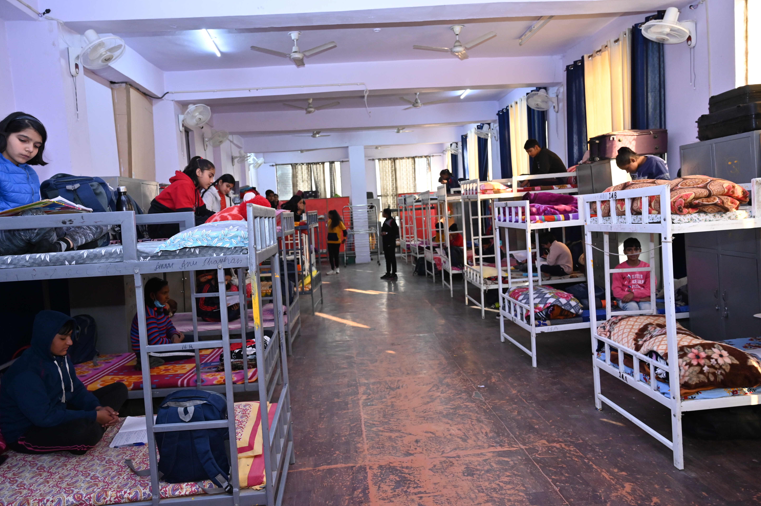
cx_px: 376
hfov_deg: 71.5
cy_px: 253
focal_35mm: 25
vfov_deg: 51.2
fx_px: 528
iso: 2000
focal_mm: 24
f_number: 5
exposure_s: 1/100
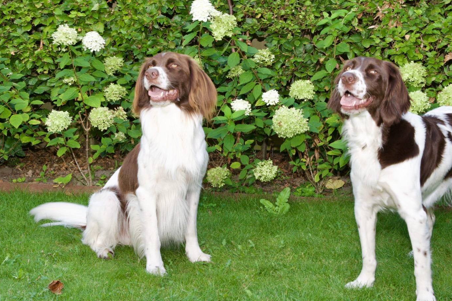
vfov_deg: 21.6
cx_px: 241
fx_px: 791
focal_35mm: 63
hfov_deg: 31.9
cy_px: 151
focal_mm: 32
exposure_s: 1/80
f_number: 7.1
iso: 200
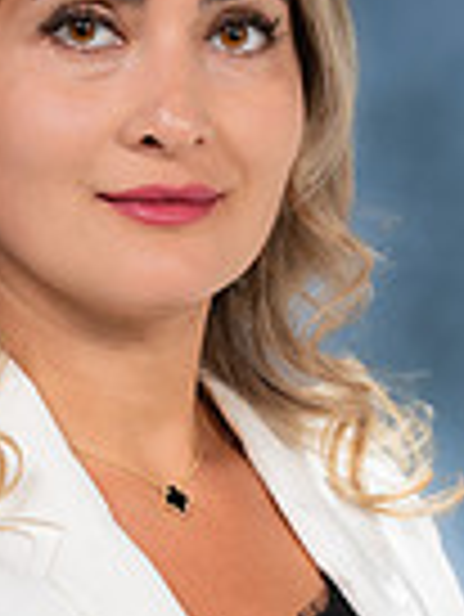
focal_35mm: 353
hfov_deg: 4.2
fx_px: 6299
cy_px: 580
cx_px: 135
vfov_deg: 5.6
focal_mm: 112
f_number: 5.6
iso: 320
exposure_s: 1/200
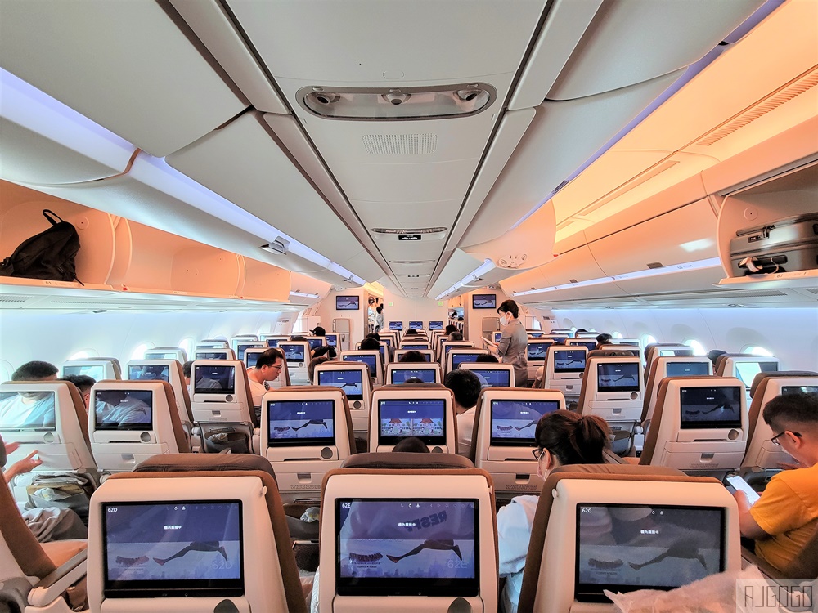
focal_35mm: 13
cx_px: 409
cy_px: 306
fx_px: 307
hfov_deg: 106.2
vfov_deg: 89.9
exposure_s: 1/48
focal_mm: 2.2
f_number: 2.2
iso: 320
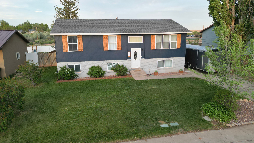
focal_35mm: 27
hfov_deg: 69.9
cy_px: 68
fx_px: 182
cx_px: 127
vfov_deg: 42.9
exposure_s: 1/350
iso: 100
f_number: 1.7
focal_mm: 6.72
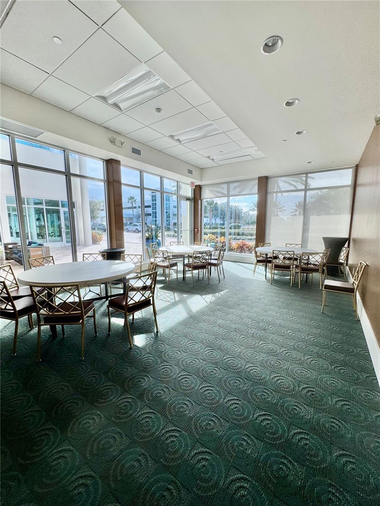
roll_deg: +0.1
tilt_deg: -10.2
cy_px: 253
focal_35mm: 14
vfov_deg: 102.1
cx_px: 190
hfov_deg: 85.7
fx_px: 205
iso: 40
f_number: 2.2
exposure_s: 1/223
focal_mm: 2.22
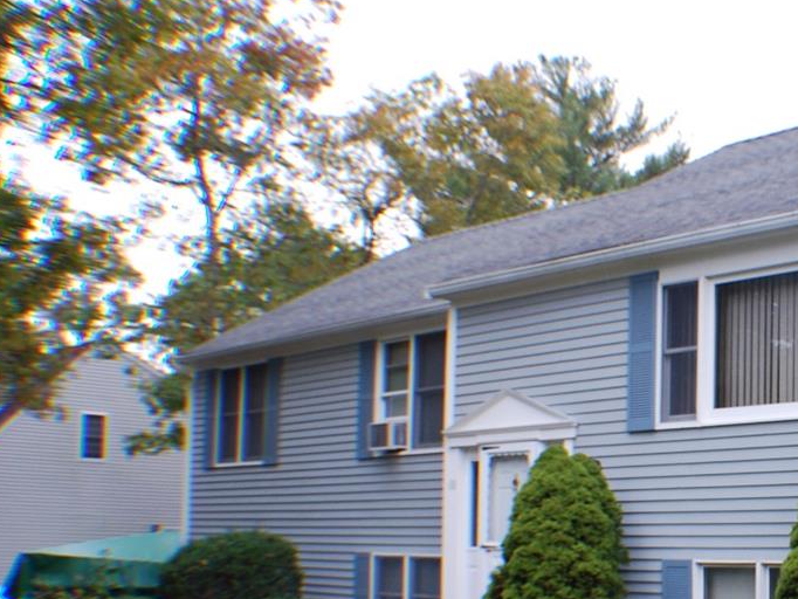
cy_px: 425
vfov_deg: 20.1
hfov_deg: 24.9
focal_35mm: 73
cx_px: 861
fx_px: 1685
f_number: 3.8
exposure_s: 1/30
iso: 250
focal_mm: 23
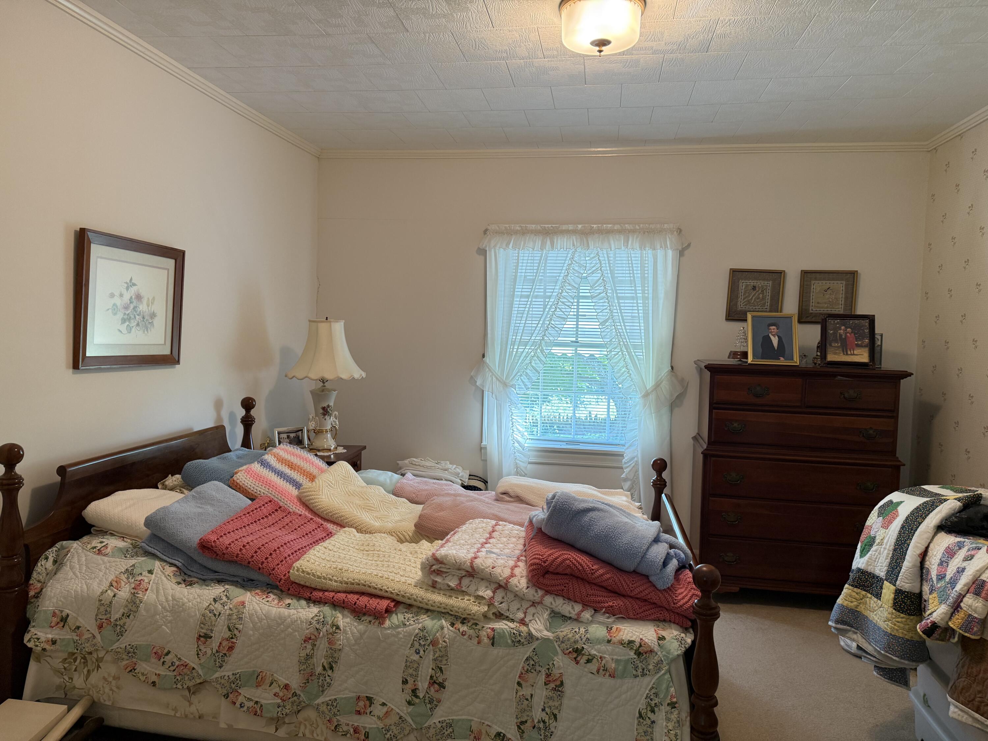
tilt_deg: -3.3
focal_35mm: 24
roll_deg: -1.3
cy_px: 370
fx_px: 685
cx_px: 494
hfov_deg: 71.6
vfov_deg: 56.8
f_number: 1.78
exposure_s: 1/60
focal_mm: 6.76
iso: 160
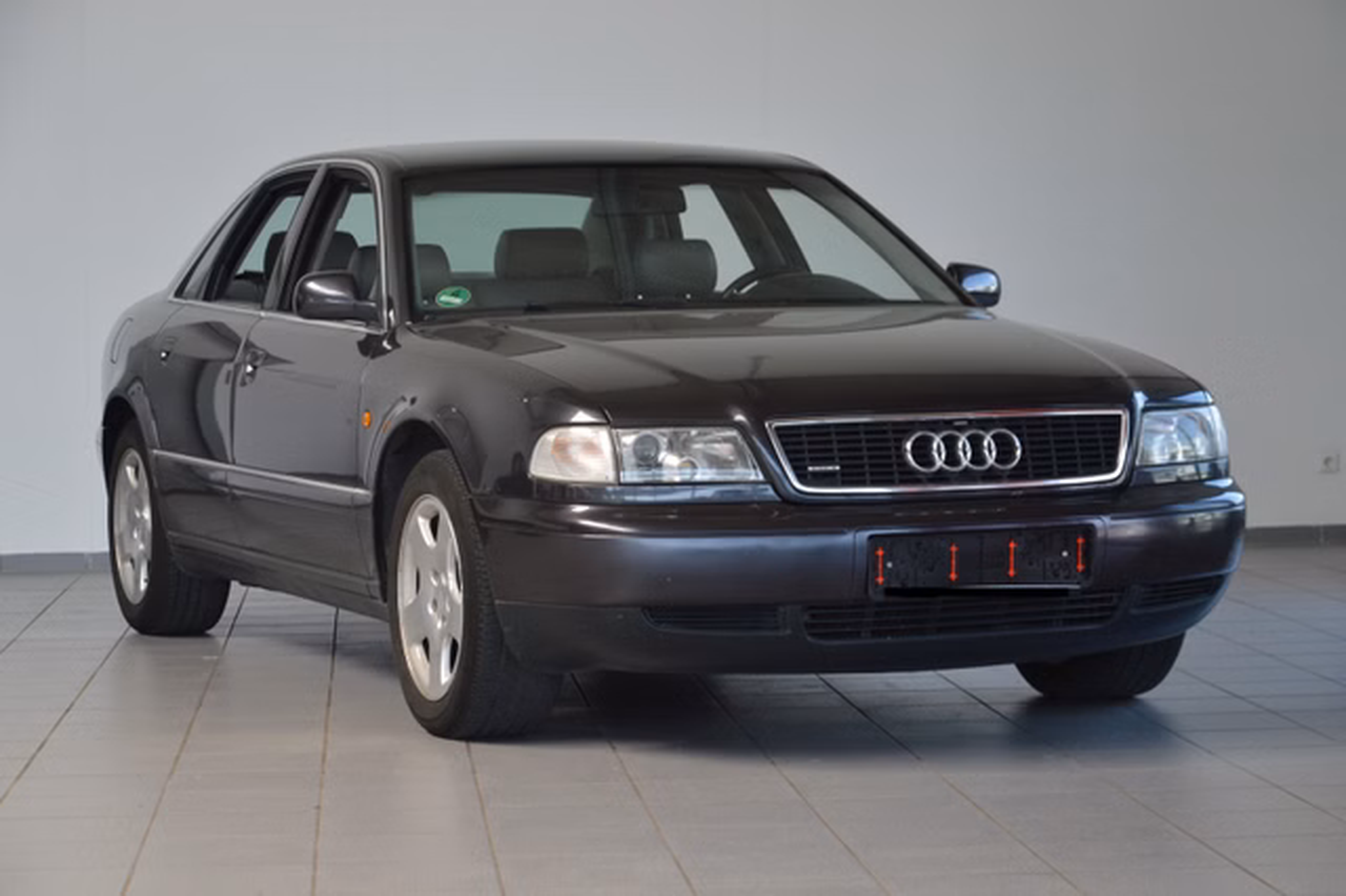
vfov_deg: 14.7
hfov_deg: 21.9
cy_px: 448
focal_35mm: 93
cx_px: 673
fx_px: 3475
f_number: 5.3
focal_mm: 62
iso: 400
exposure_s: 1/100
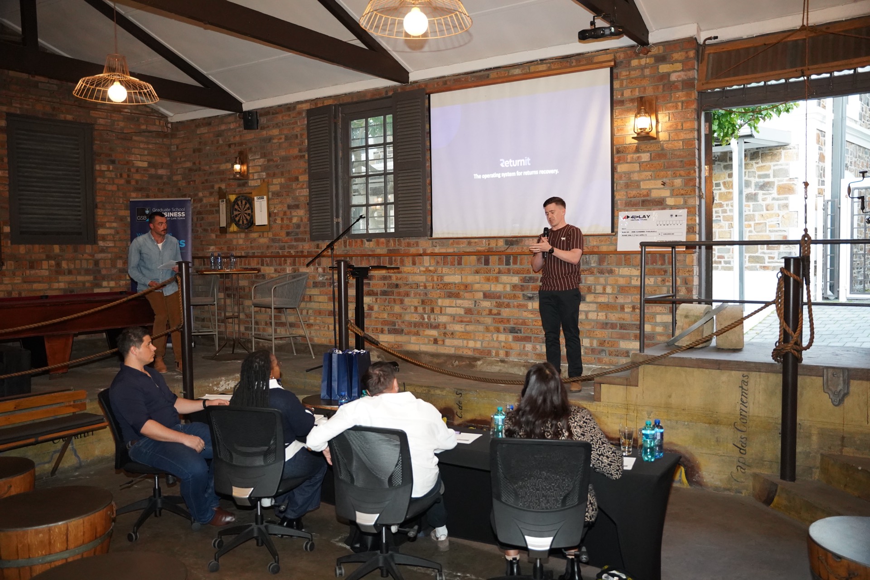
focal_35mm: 31
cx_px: 435
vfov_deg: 42.3
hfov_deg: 60.3
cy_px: 290
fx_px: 749
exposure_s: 1/160
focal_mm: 31
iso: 6400
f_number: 2.8
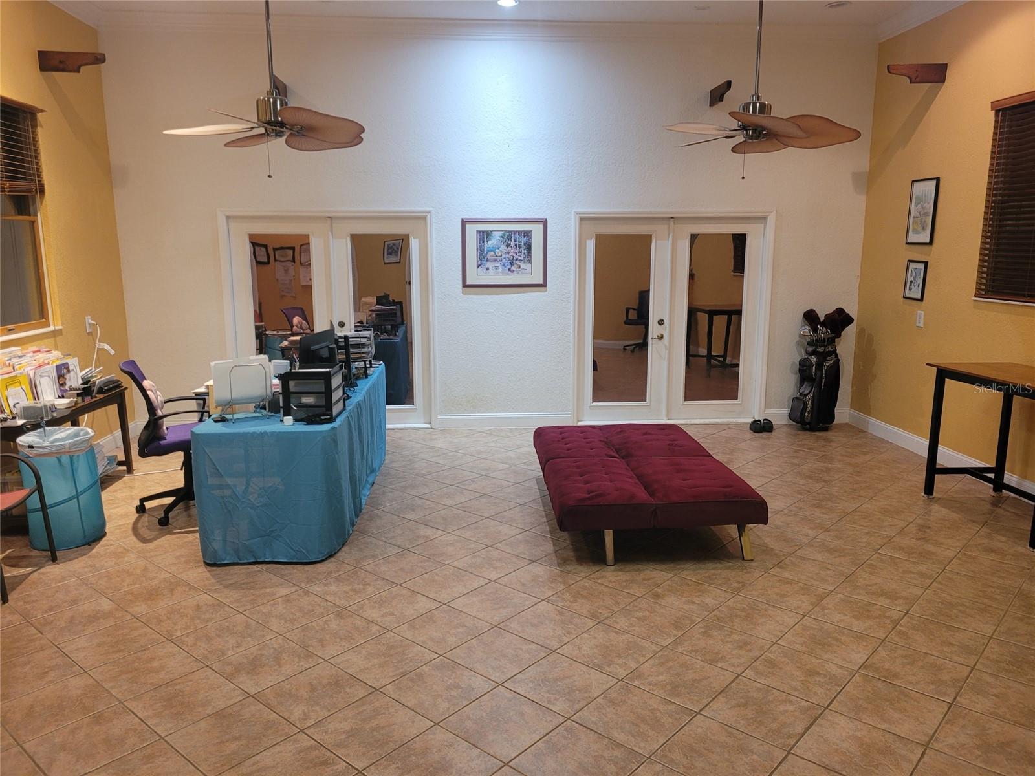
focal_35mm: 26
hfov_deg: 67.3
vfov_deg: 53.1
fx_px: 777
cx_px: 518
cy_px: 388
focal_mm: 5.4
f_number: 1.8
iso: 200
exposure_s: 1/40
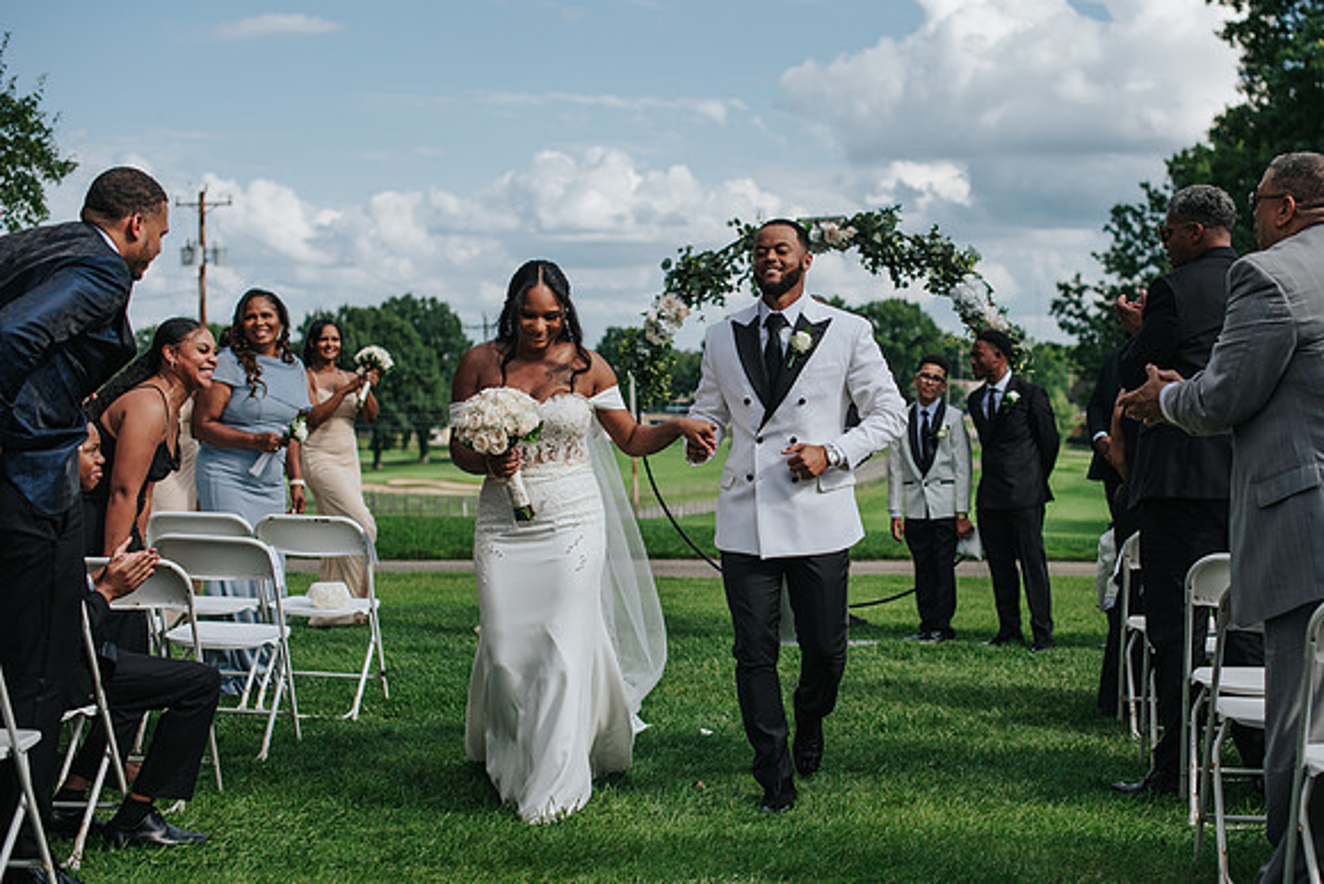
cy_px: 429
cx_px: 784
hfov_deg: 33.6
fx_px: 2185
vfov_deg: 22.9
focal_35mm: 59
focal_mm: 50
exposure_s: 1/1600
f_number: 3.2
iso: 100
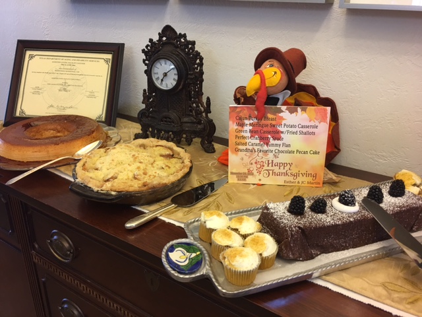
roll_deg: -1.0
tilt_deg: -22.4
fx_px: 354
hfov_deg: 61.7
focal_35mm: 29
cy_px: 158
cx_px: 211
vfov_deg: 48.2
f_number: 2.2
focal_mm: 4.15
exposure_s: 1/15
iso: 40
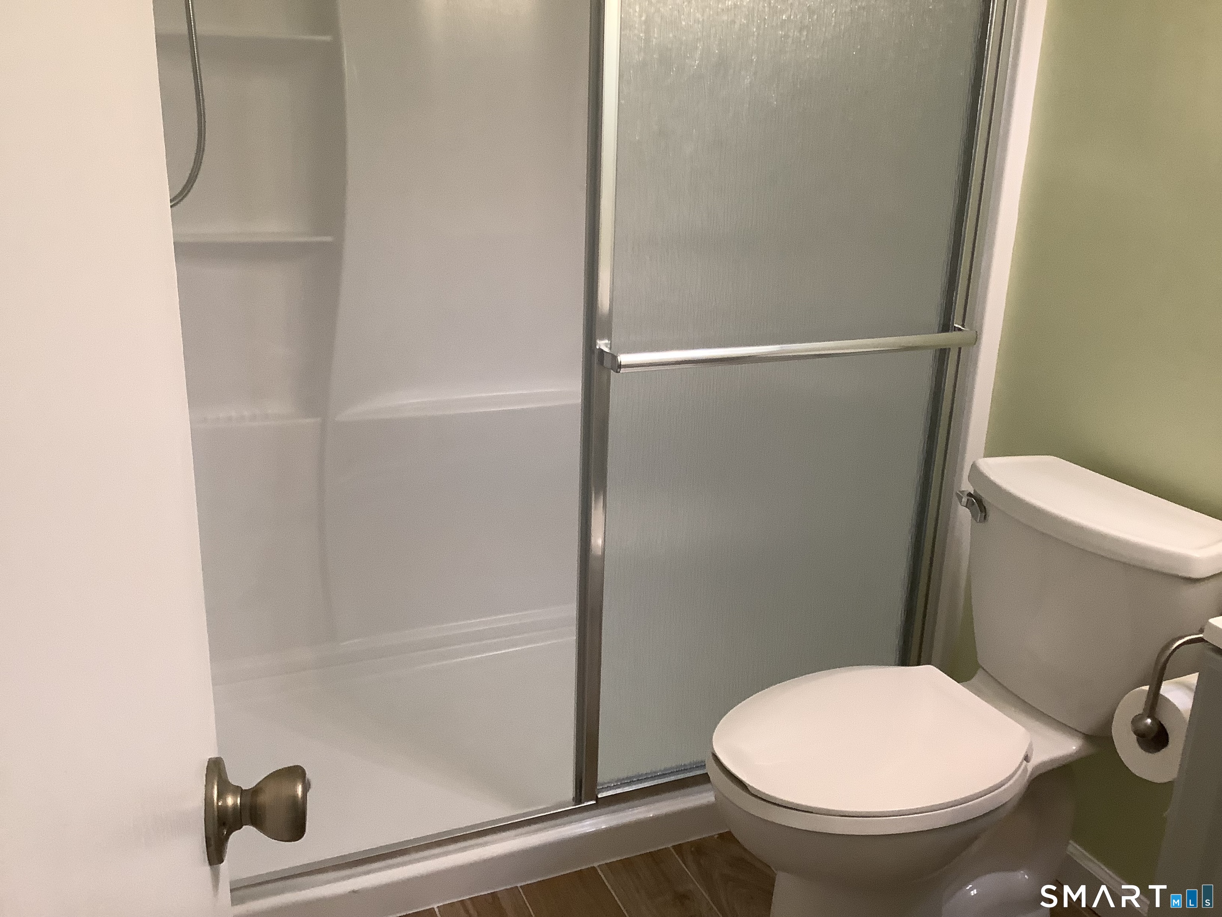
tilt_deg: -18.7
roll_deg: -2.9
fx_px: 1094
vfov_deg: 45.4
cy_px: 458
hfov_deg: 58.4
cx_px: 611
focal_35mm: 31
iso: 160
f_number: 2.4
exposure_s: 1/60
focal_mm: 3.3
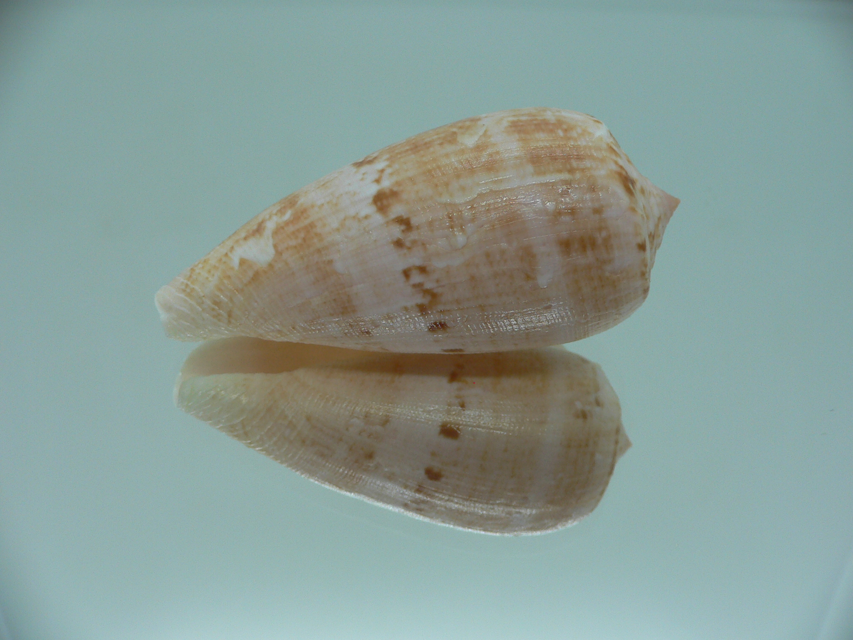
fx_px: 862
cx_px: 426
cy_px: 320
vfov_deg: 40.7
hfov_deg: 52.6
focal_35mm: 35
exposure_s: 1/60
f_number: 2.8
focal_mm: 4.6
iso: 80
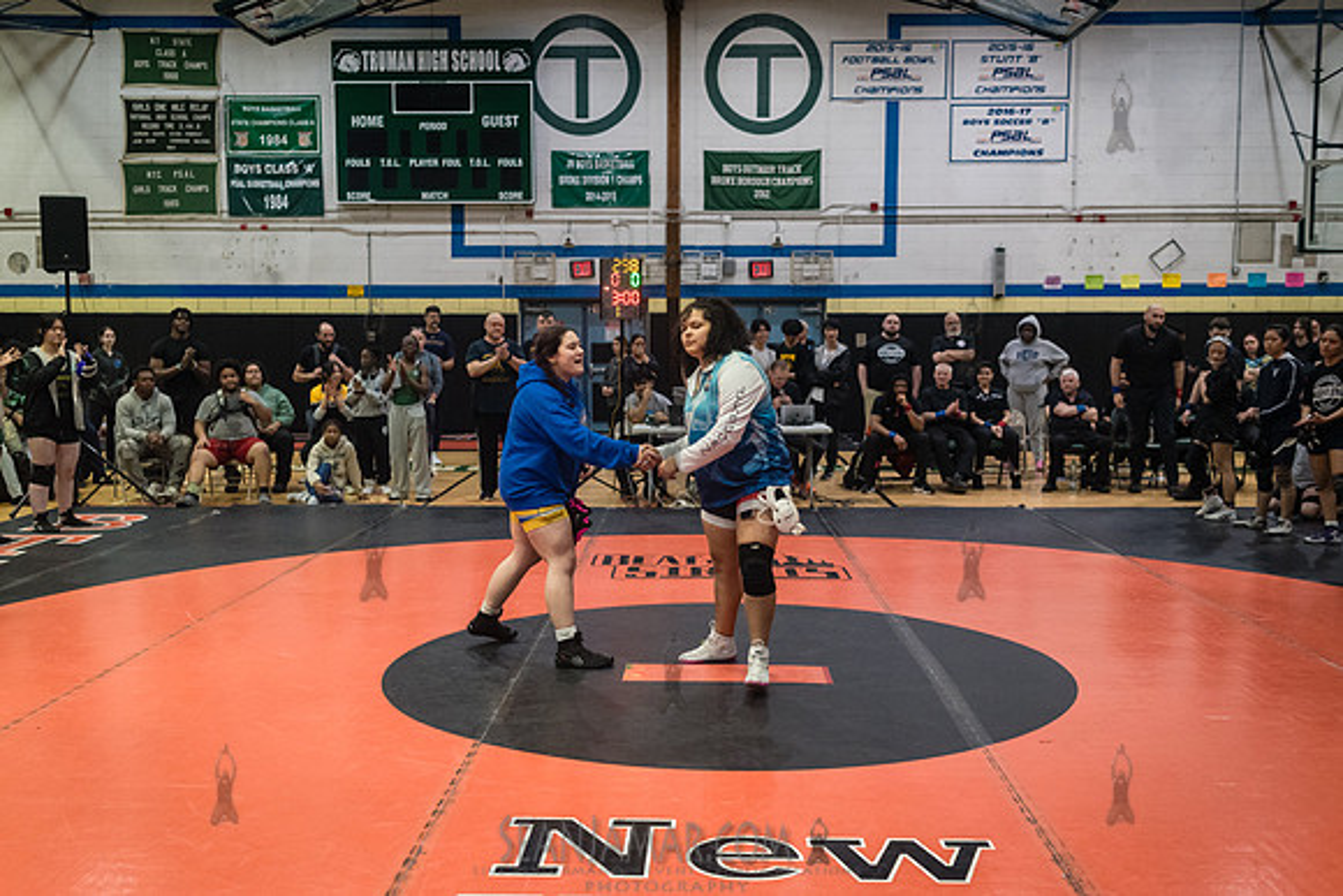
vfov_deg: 37.3
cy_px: 448
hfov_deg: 53.6
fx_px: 1329
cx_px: 672
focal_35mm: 36
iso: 5000
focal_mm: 35
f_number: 3.2
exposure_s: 1/500
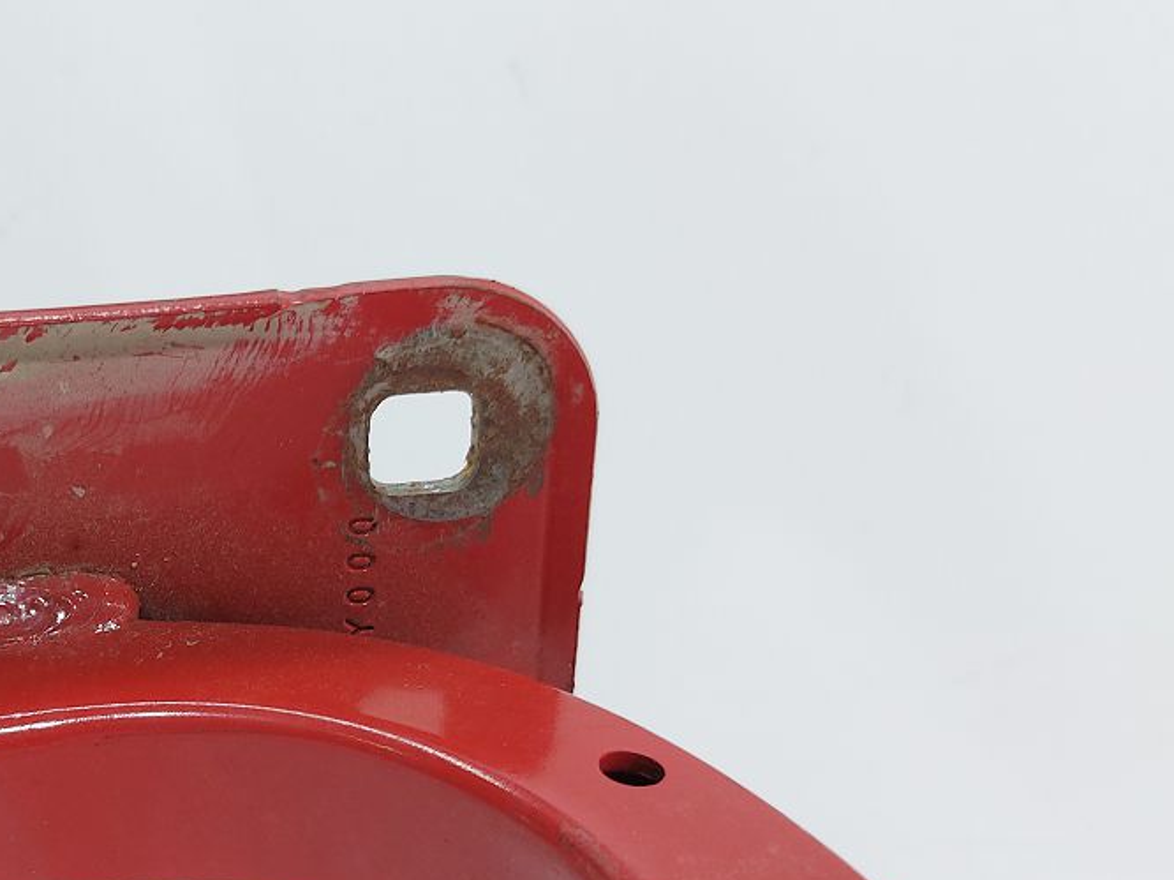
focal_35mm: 50
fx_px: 1695
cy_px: 605
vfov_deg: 28.8
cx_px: 186
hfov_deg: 36.5
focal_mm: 5.23
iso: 50
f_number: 1.8
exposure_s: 1/50
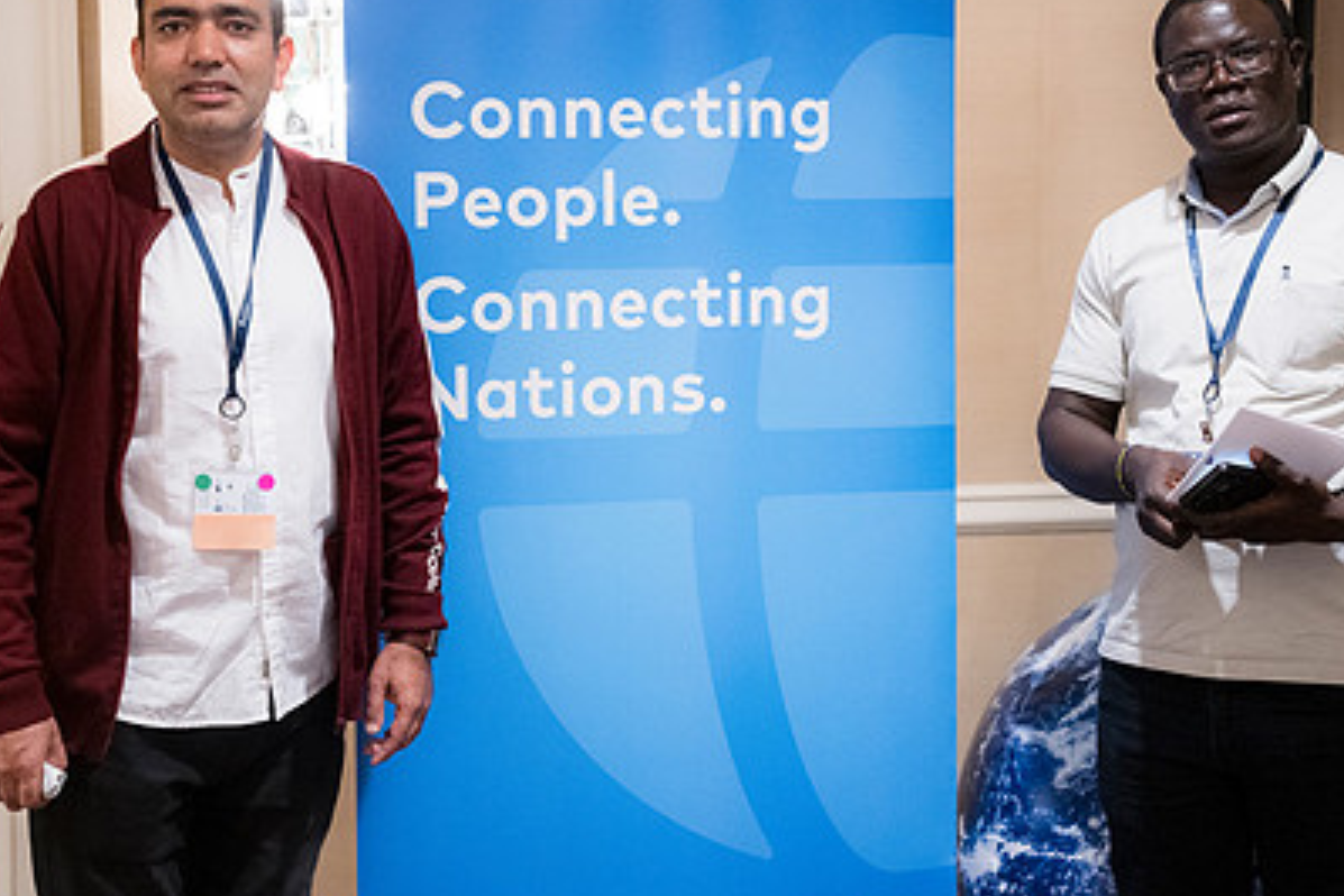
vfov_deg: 22.2
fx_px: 2277
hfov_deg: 32.9
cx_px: 714
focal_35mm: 61
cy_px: 359
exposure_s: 1/200
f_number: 3.2
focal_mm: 42
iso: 4000
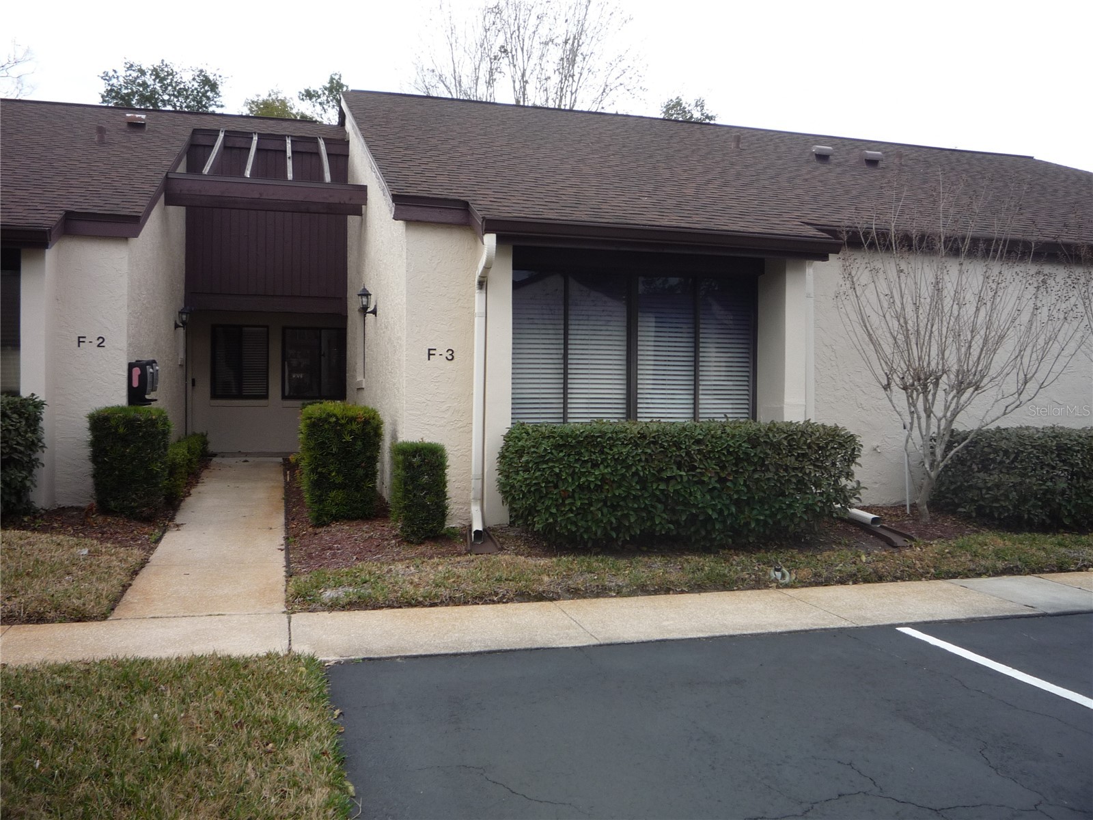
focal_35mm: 30
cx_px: 546
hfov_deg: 60.0
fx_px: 947
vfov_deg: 46.8
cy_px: 410
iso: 100
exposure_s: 1/200
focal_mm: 5.2
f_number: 4
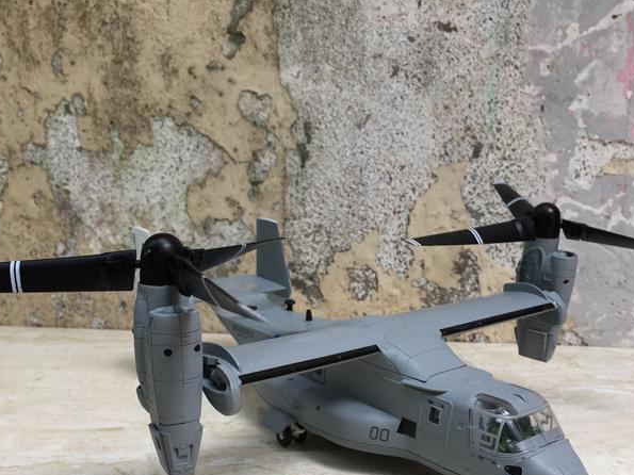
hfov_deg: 47.9
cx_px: 324
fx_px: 714
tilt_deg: -14.5
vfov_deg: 36.4
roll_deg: -1.3
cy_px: 316
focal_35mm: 39
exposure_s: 1/289
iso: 32
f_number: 2.2
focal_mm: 4.15
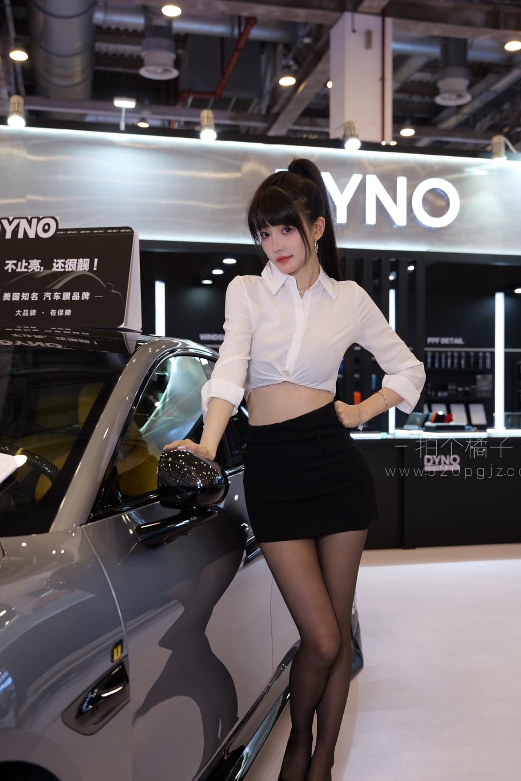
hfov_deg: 34.2
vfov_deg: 49.5
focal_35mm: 39
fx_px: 847
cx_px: 275
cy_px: 432
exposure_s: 1/100
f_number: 3.2
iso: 400
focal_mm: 34
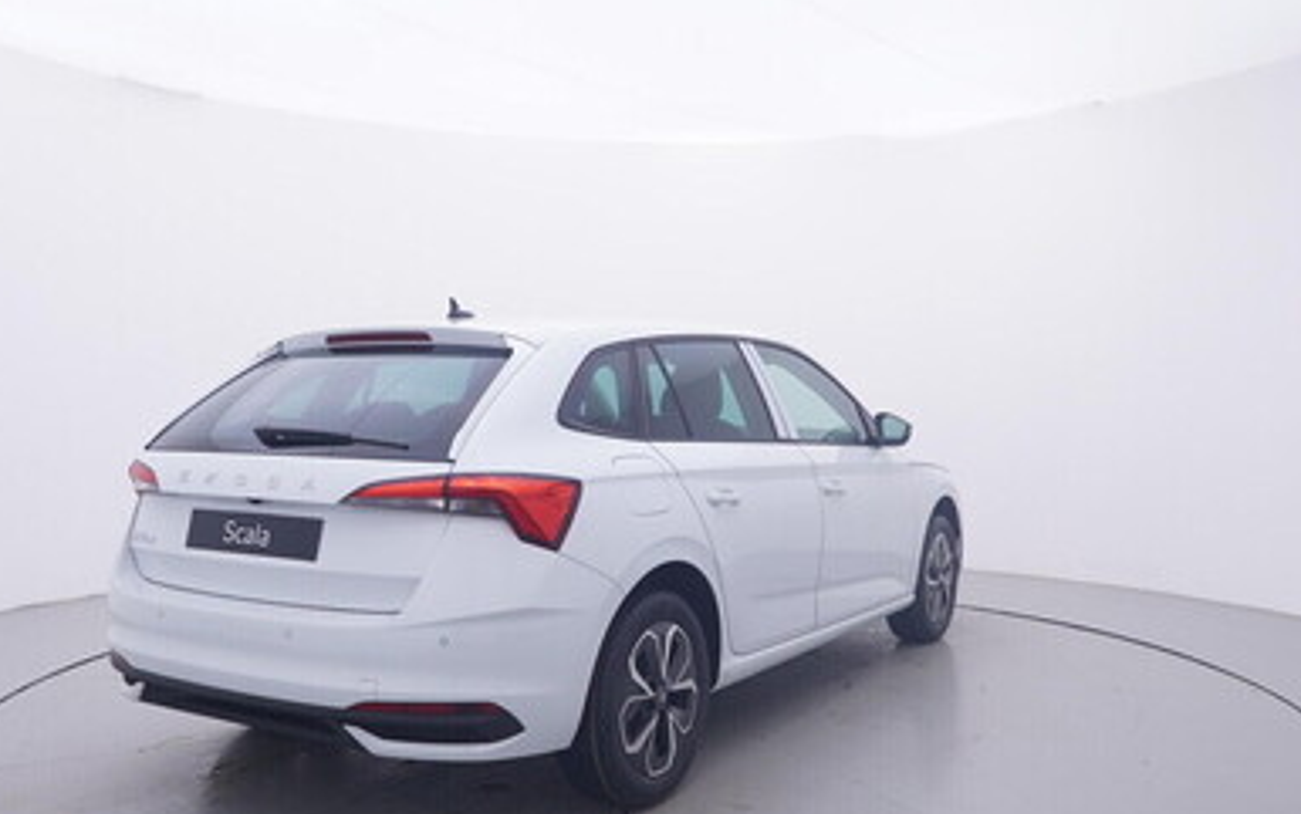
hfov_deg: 58.5
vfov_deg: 38.6
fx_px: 1161
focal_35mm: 33
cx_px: 661
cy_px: 458
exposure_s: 1/80
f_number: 5
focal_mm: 15
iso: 200
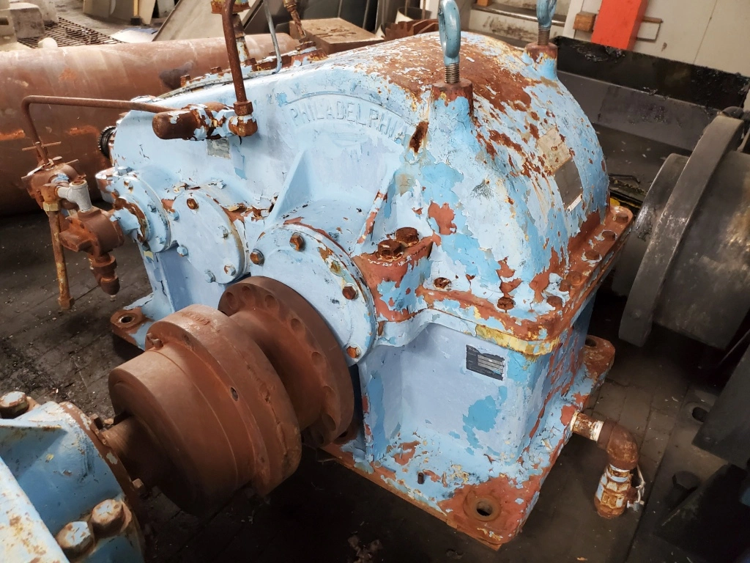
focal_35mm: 26
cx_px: 375
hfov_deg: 67.3
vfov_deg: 53.1
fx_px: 563
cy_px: 282
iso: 500
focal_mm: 4.3
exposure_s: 1/40
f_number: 1.5
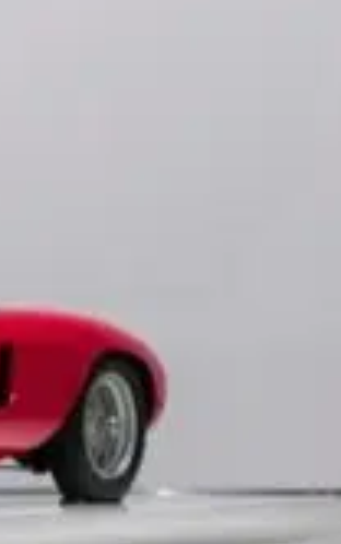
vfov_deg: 6.3
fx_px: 4898
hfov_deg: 3.9
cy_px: 515
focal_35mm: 330
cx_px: 813
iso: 100
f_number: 13
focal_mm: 55
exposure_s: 3
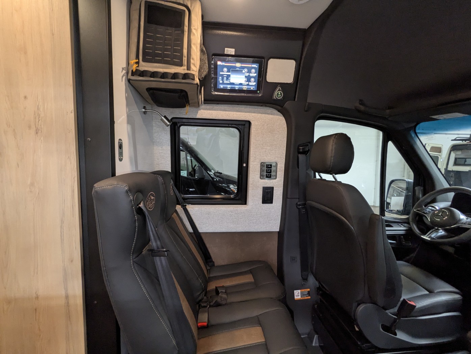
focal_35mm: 16
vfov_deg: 78.2
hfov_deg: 94.4
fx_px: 218
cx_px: 236
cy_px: 177
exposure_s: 1/40
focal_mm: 2.35
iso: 361
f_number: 2.2
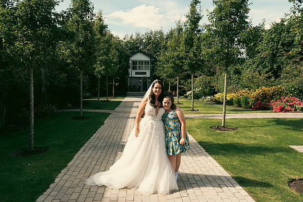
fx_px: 244
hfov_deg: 63.6
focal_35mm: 29
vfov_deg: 45.0
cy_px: 101
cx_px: 152
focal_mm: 29
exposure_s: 1/500
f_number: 5
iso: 160
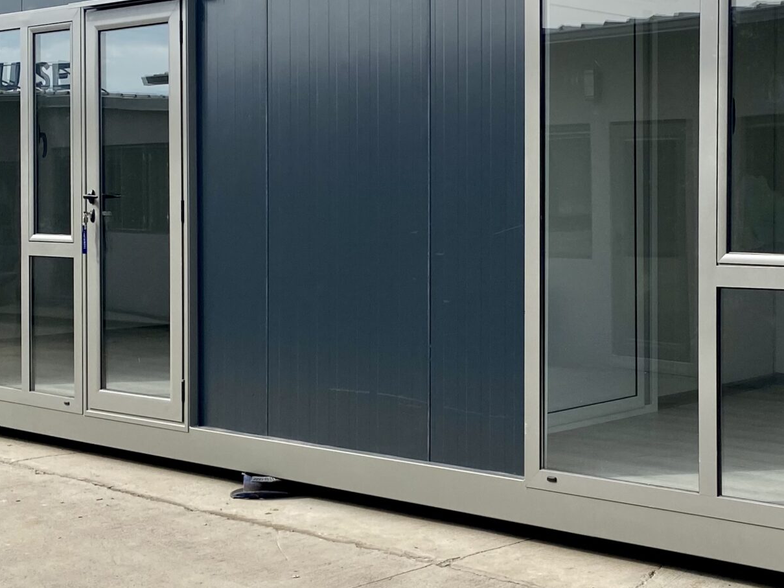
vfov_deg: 26.5
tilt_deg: -2.7
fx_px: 1245
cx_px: 567
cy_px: 217
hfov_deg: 34.4
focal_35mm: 55
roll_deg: -1.6
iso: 32
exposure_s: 1/2066
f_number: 1.8
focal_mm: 4.25
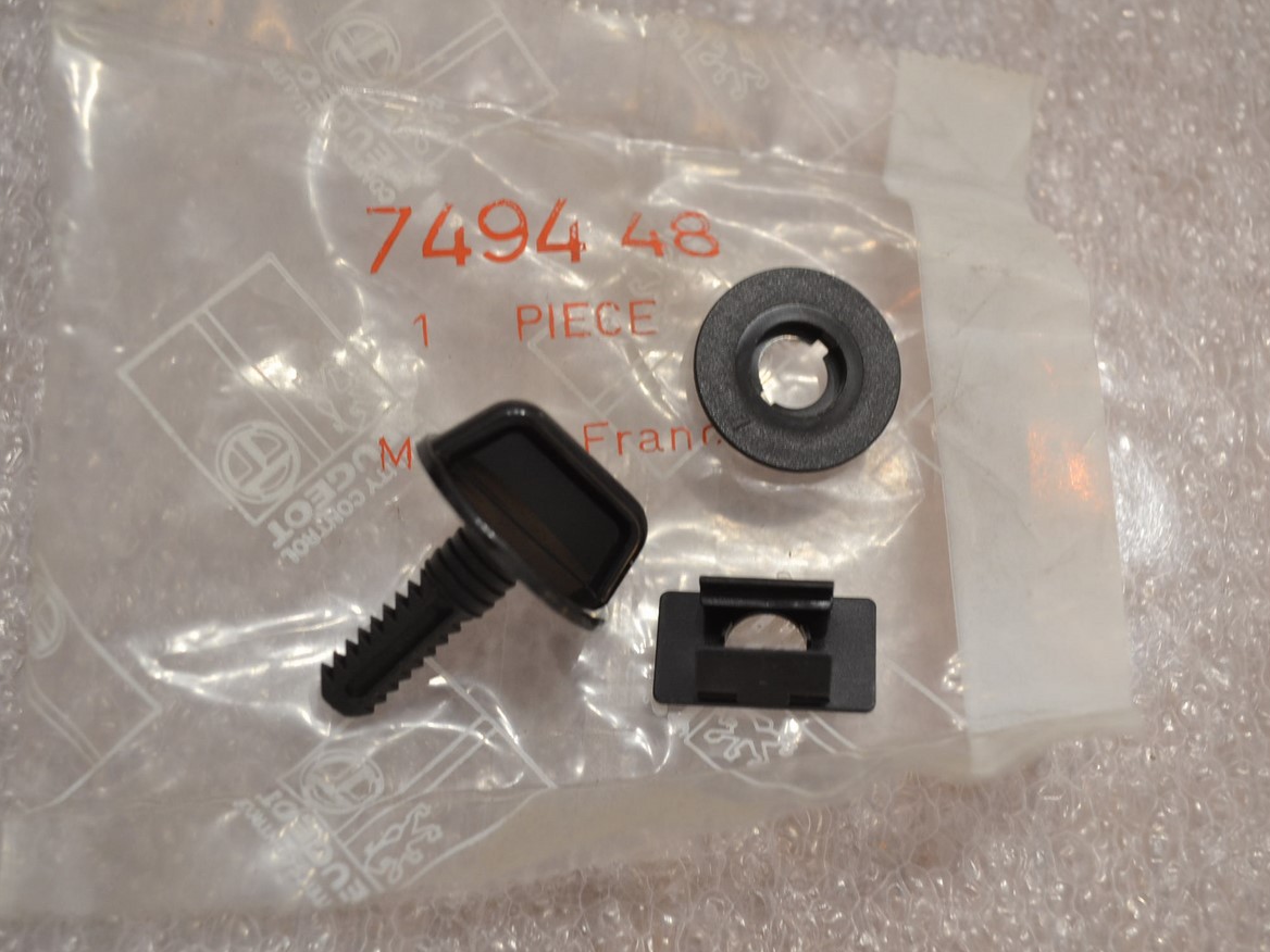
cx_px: 646
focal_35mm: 40
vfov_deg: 36.0
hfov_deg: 46.8
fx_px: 1468
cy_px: 469
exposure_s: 1/13
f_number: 4
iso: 800
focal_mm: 24
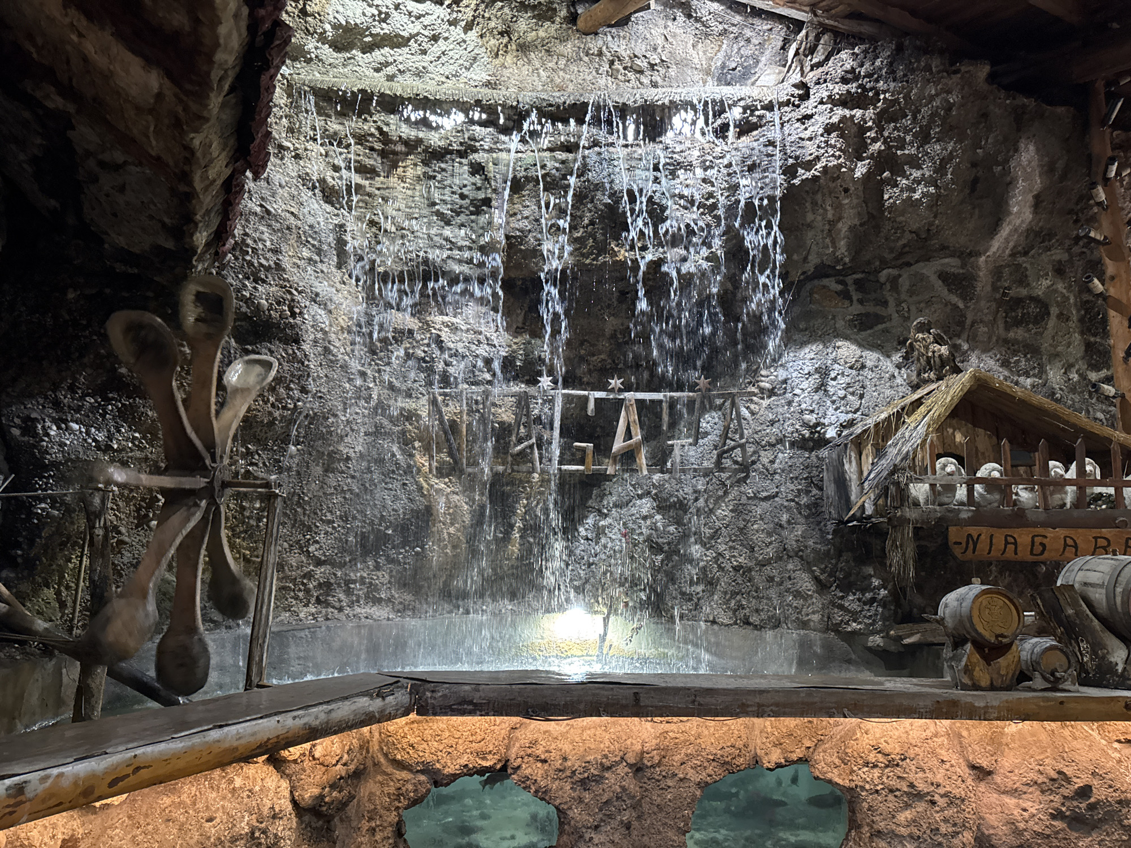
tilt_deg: +10.3
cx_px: 566
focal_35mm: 24
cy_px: 424
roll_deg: -0.9
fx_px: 784
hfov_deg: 71.6
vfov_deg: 56.8
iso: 640
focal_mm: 6.76
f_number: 1.78
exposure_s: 1/33
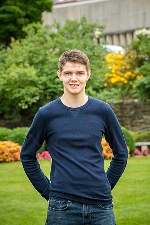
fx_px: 969
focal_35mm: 155
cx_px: 75
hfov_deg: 8.9
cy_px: 112
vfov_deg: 13.2
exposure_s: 1/320
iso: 640
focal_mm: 155
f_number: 11
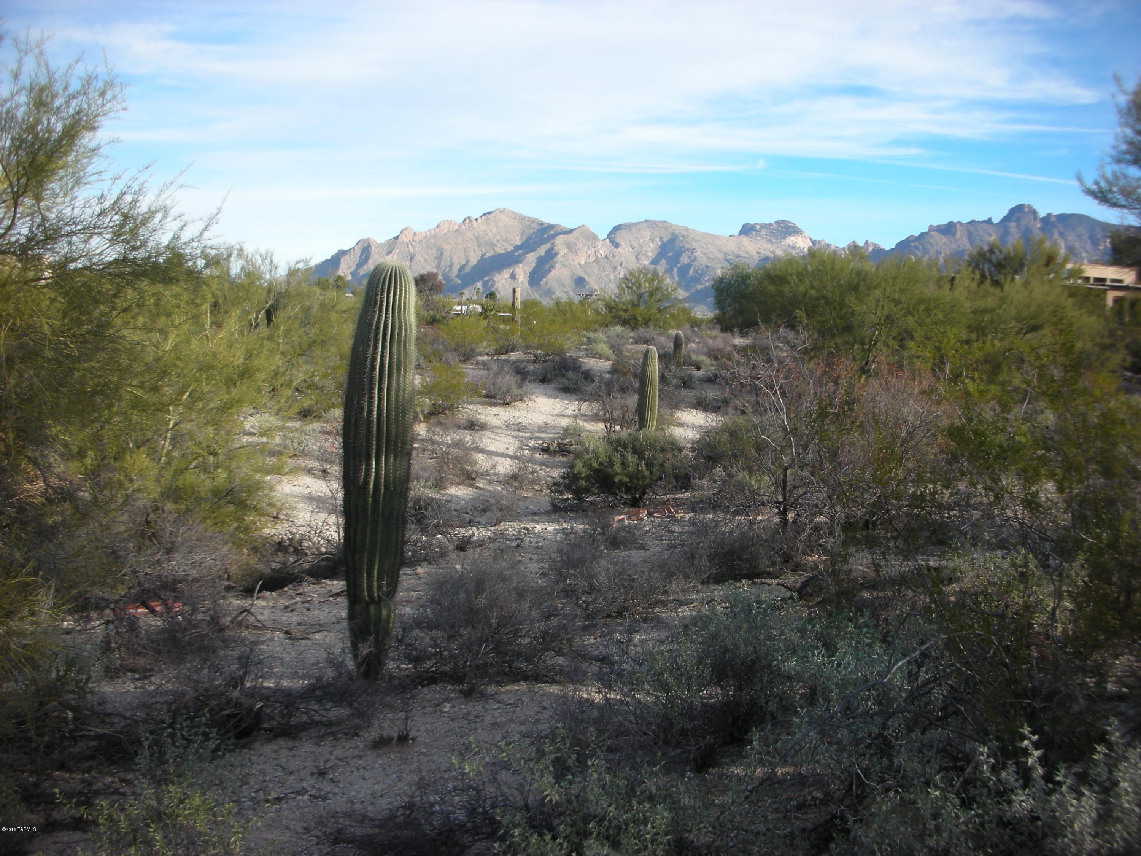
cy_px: 428
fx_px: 1154
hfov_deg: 52.6
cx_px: 570
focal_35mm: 35
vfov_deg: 40.7
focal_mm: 5.8
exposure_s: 1/340
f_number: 3
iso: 50
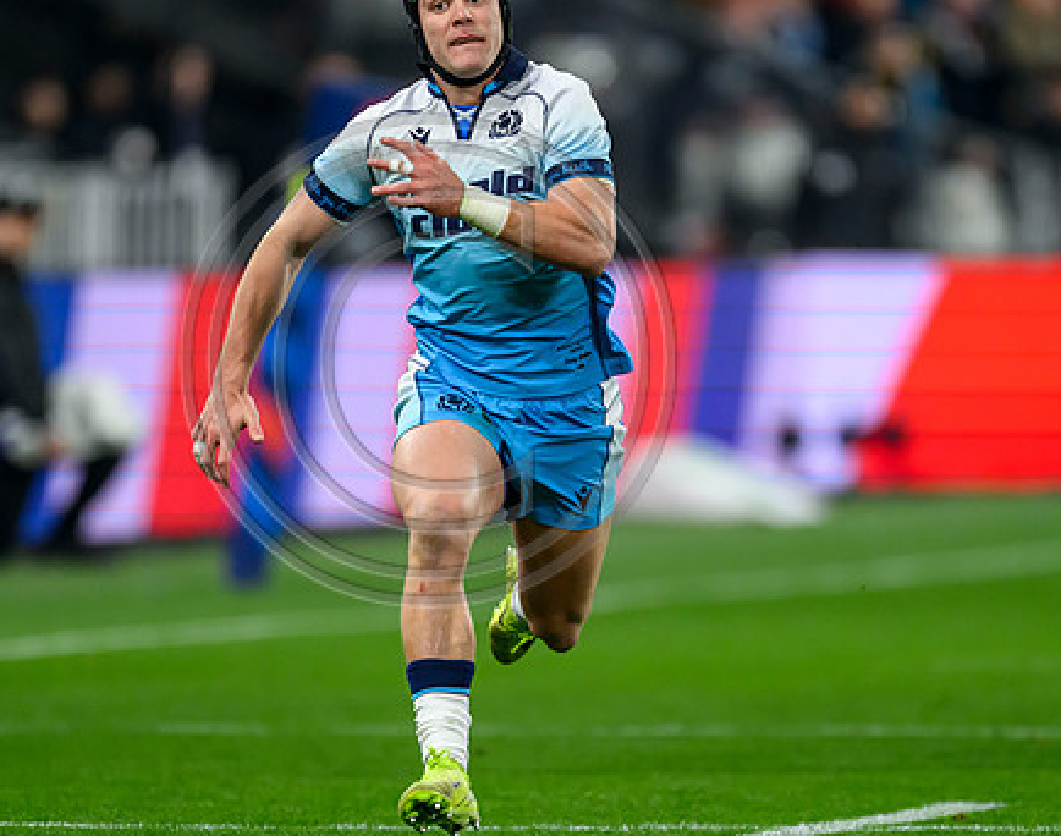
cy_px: 408
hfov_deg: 2.2
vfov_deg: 1.7
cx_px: 628
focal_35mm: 893
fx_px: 27878
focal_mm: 560
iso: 3200
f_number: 4
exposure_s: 1/1600
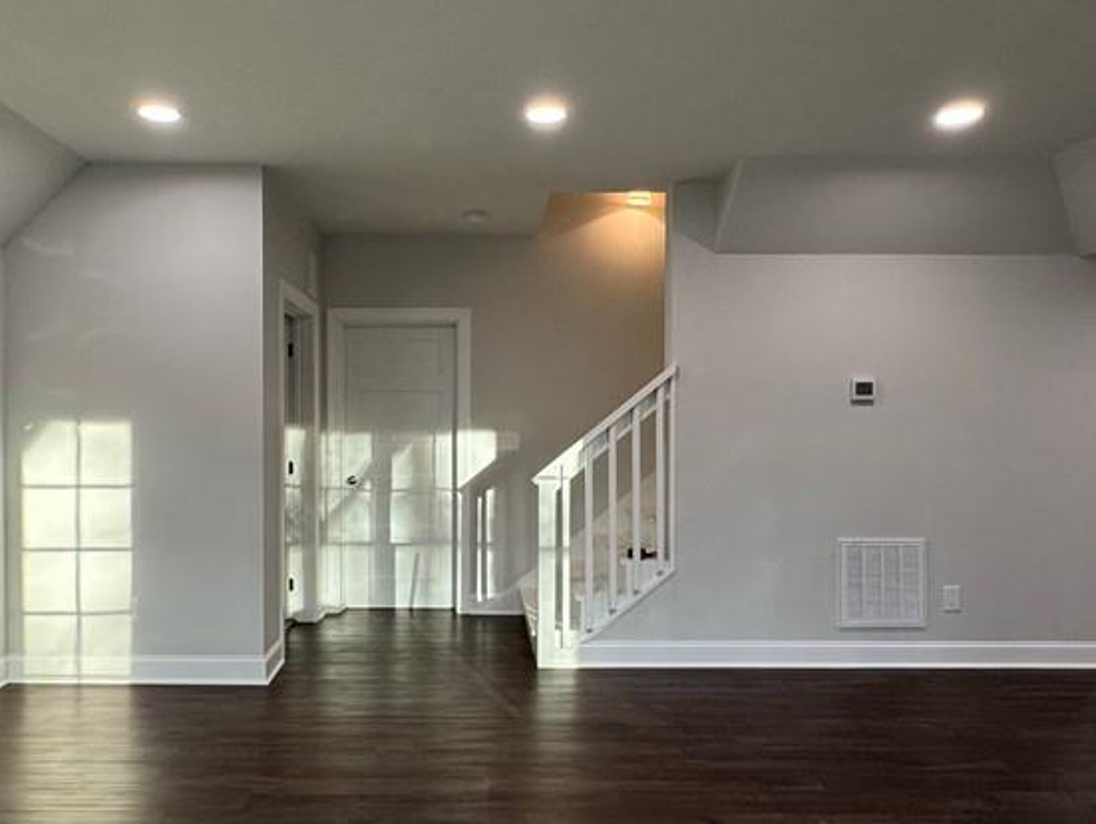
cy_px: 442
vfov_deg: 53.1
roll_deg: +0.2
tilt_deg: -0.8
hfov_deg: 67.0
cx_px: 475
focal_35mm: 26
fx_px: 824
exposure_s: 1/120
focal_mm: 2.22
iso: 200
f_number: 2.2
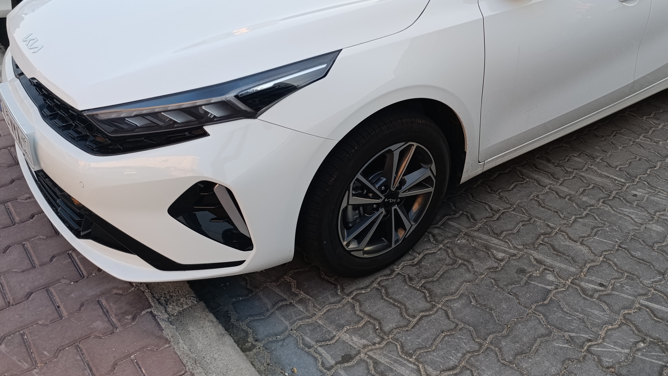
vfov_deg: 33.5
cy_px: 66
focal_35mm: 34
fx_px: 602
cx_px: 451
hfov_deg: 56.7
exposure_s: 1/100
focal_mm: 6.14
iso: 80
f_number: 1.6
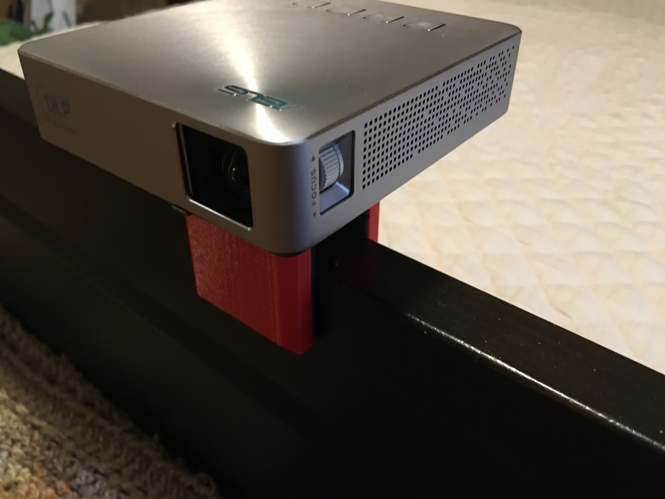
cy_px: 250
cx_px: 332
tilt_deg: -34.9
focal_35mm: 29
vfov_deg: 48.2
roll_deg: -2.0
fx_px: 557
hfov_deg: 61.7
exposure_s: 1/8
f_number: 2.2
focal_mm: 4.15
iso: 80
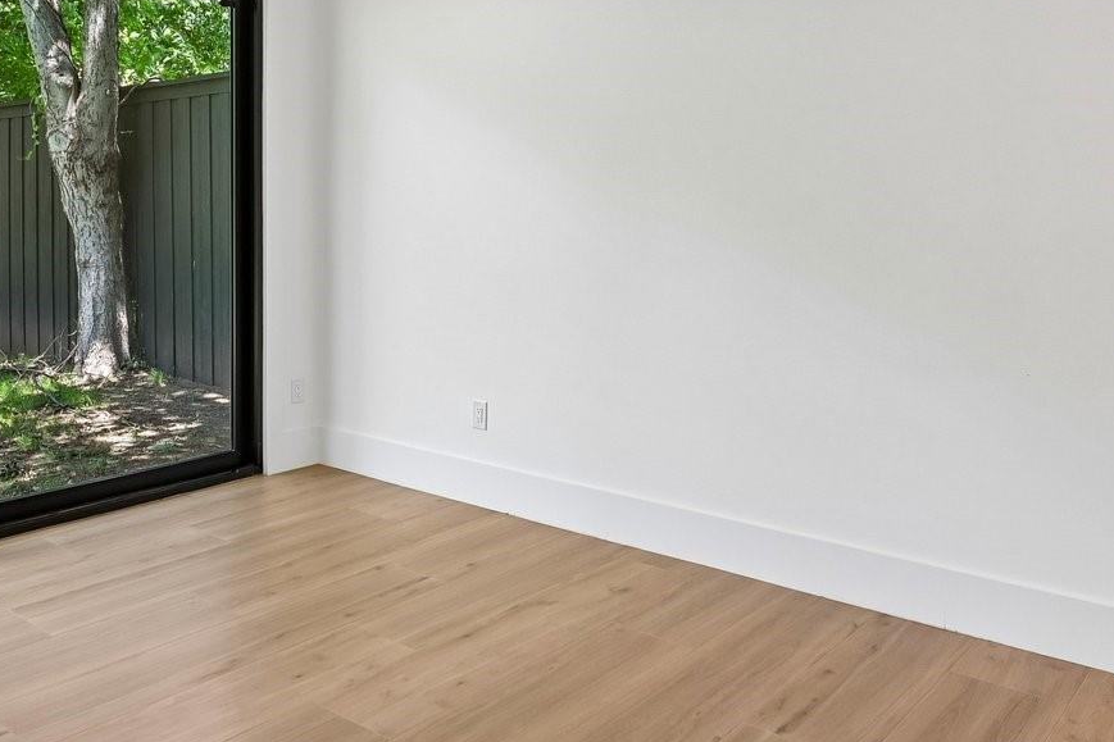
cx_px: 436
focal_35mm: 33
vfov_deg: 39.1
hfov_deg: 56.7
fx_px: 1021
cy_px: 204
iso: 400
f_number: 8
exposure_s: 1/40
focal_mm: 14
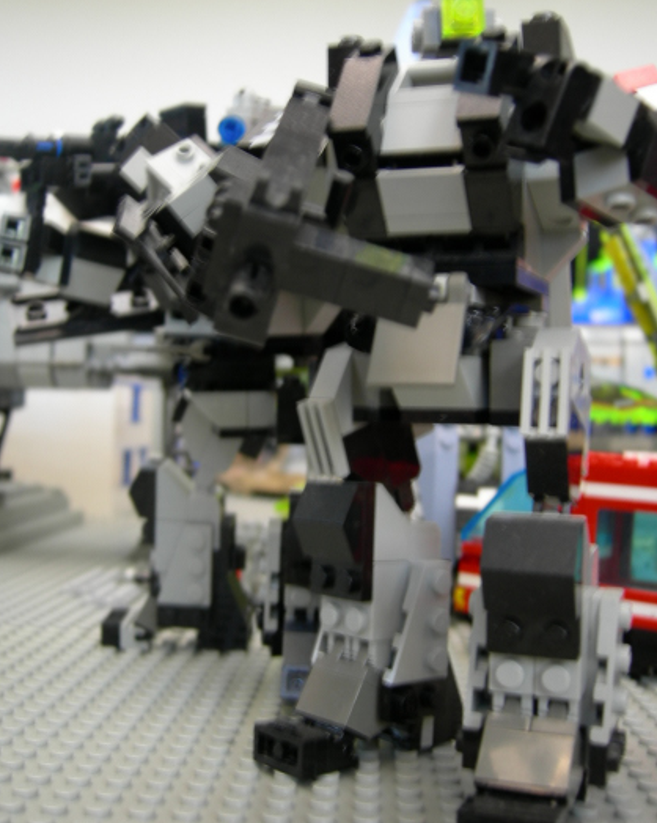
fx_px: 1046
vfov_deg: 42.8
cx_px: 343
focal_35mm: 43
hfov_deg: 34.9
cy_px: 364
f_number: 2.7
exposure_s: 1/5.4
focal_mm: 7.5
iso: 64
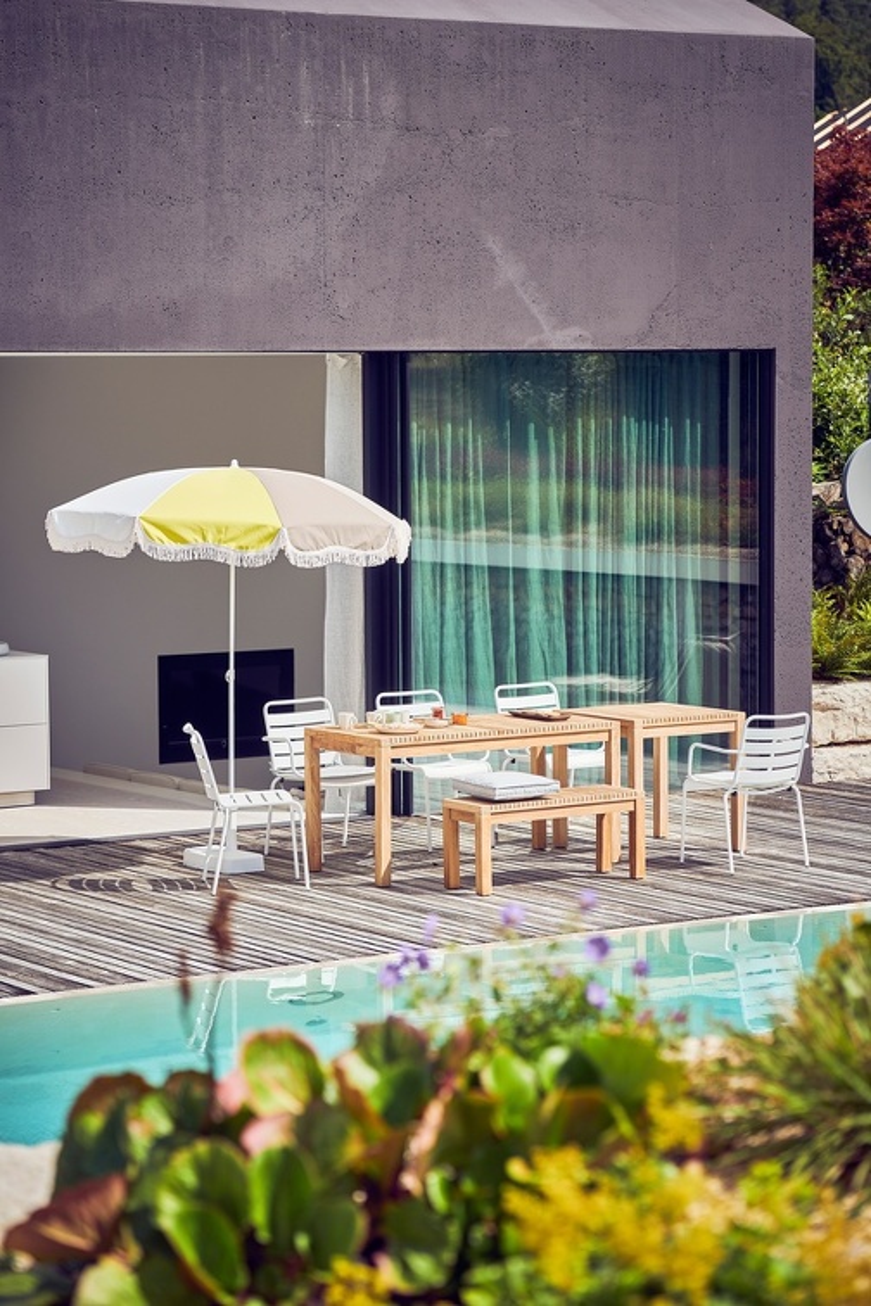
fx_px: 3629
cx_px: 436
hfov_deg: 13.7
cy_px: 653
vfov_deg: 20.4
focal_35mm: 100
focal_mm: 100
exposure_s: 1/1000
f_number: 5
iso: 100
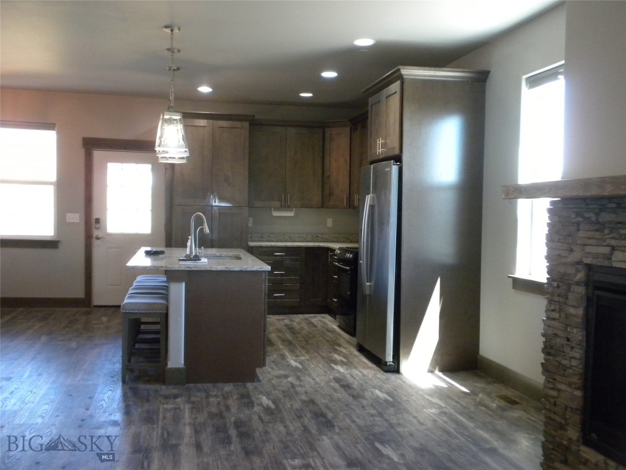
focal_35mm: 37
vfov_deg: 38.7
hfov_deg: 50.1
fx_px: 669
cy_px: 235
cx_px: 313
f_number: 3.5
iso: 400
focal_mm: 6.6
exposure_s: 1/62.2
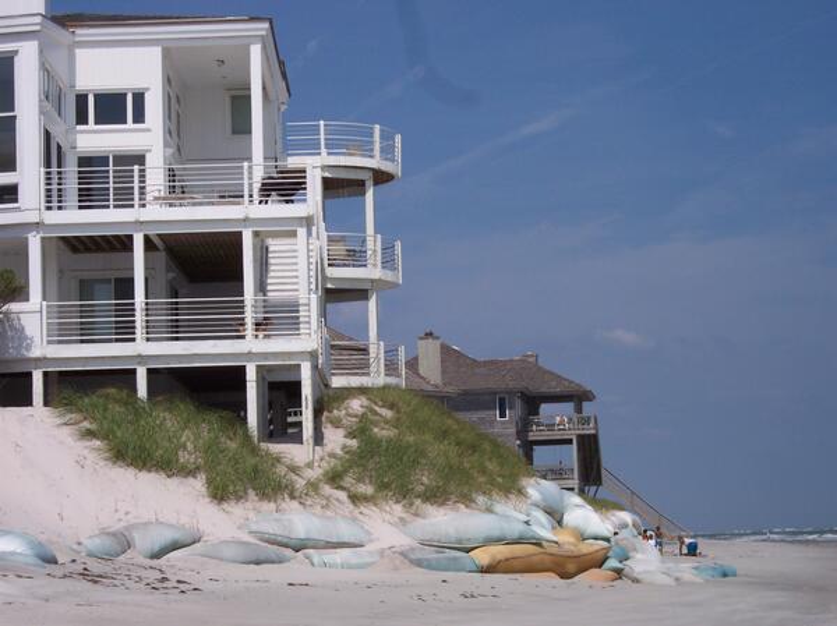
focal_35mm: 89
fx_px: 2150
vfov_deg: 16.6
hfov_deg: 22.0
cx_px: 418
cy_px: 313
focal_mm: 18.7
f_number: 6.7
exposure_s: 1/1000
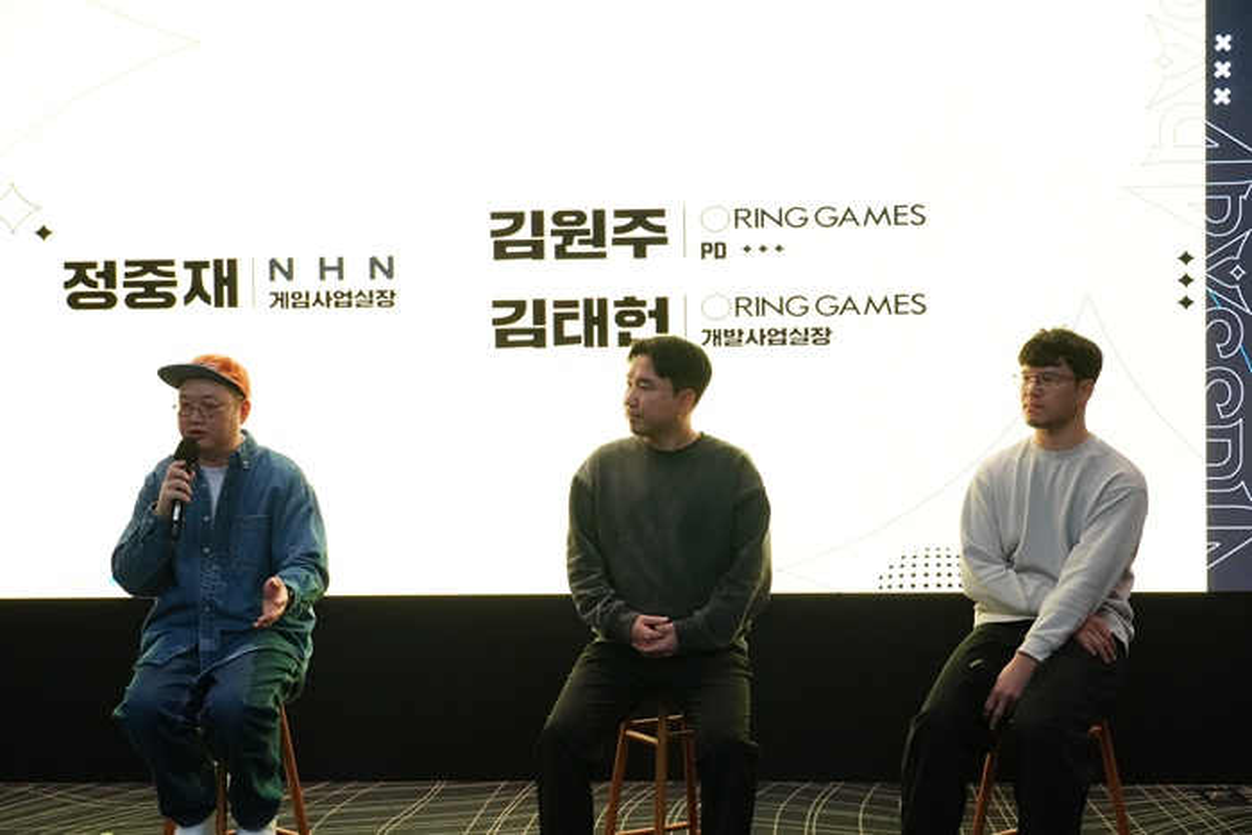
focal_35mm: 51
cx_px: 626
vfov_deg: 26.5
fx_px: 1774
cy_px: 418
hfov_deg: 38.9
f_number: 4.5
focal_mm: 34
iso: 3200
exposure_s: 1/80
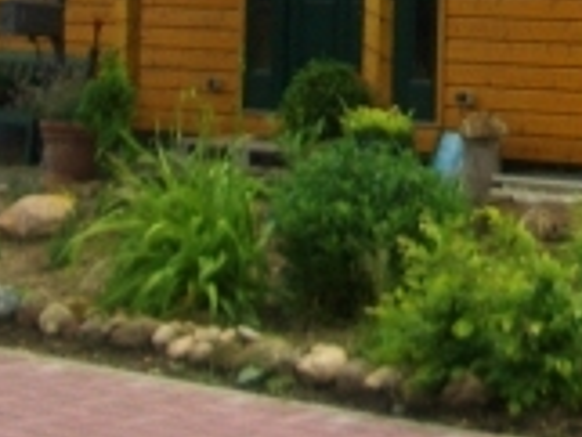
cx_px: 658
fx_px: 2339
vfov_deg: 10.0
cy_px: -383
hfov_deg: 13.9
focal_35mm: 139
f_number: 2.6
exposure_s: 1/500
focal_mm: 5.8
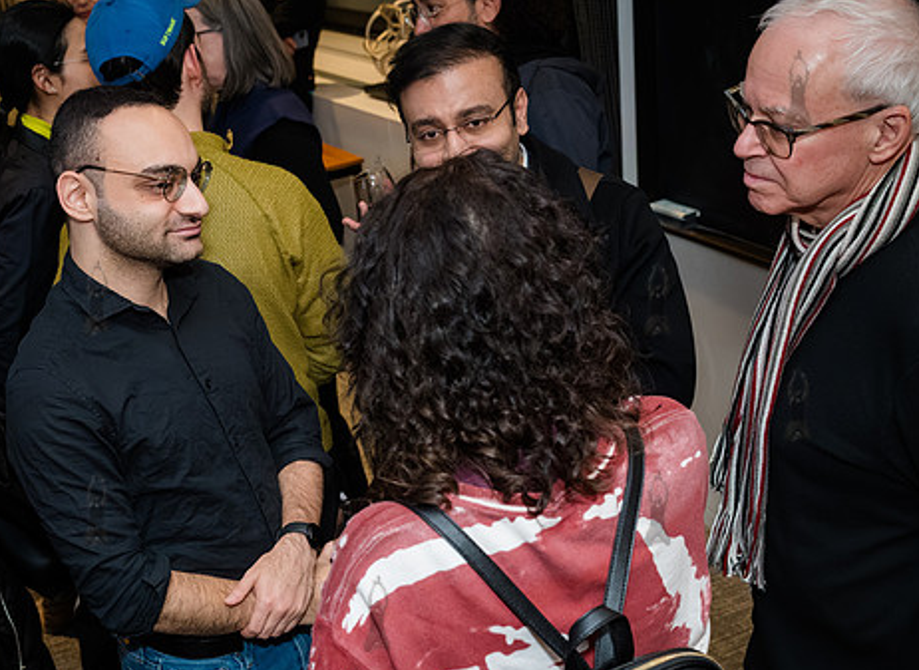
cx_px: 303
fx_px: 1262
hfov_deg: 39.5
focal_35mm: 48
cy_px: 414
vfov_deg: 29.6
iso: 6400
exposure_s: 1/200
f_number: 5
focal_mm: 35
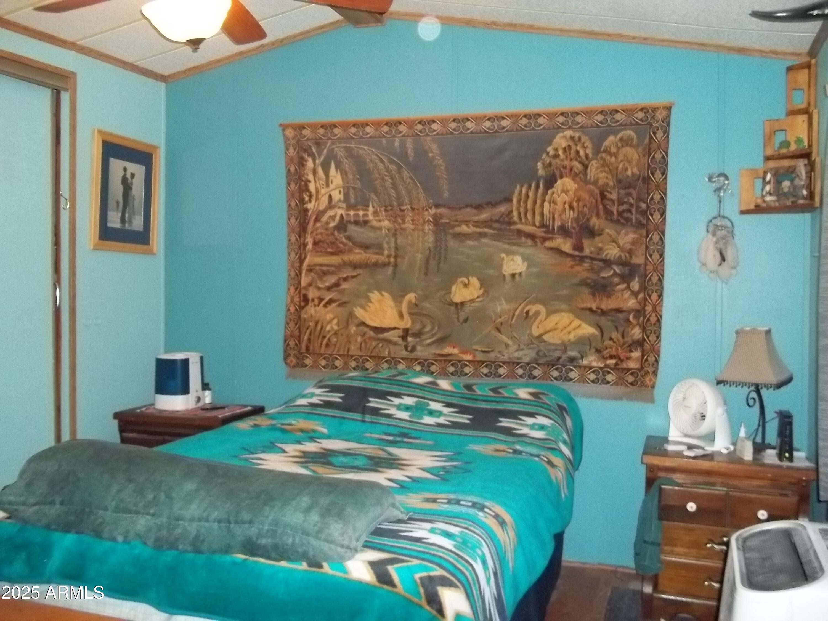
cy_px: 310
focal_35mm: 32
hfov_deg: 56.8
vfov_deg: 44.2
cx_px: 414
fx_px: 765
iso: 400
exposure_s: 1/30
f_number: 2.9
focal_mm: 5.7
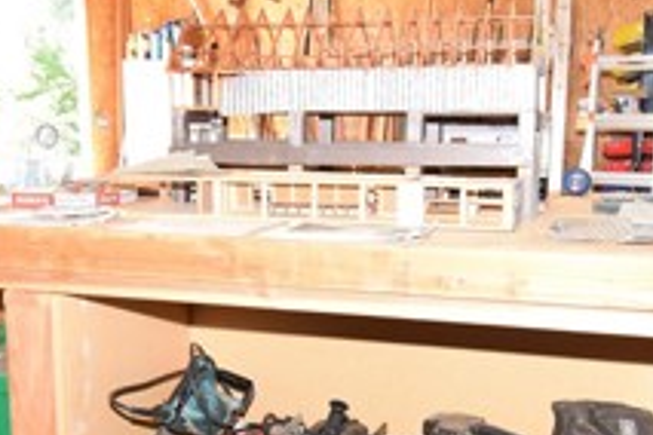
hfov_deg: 43.5
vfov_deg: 29.8
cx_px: 368
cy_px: 268
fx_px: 816
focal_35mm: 45
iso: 800
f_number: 5
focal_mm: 10
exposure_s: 1/100
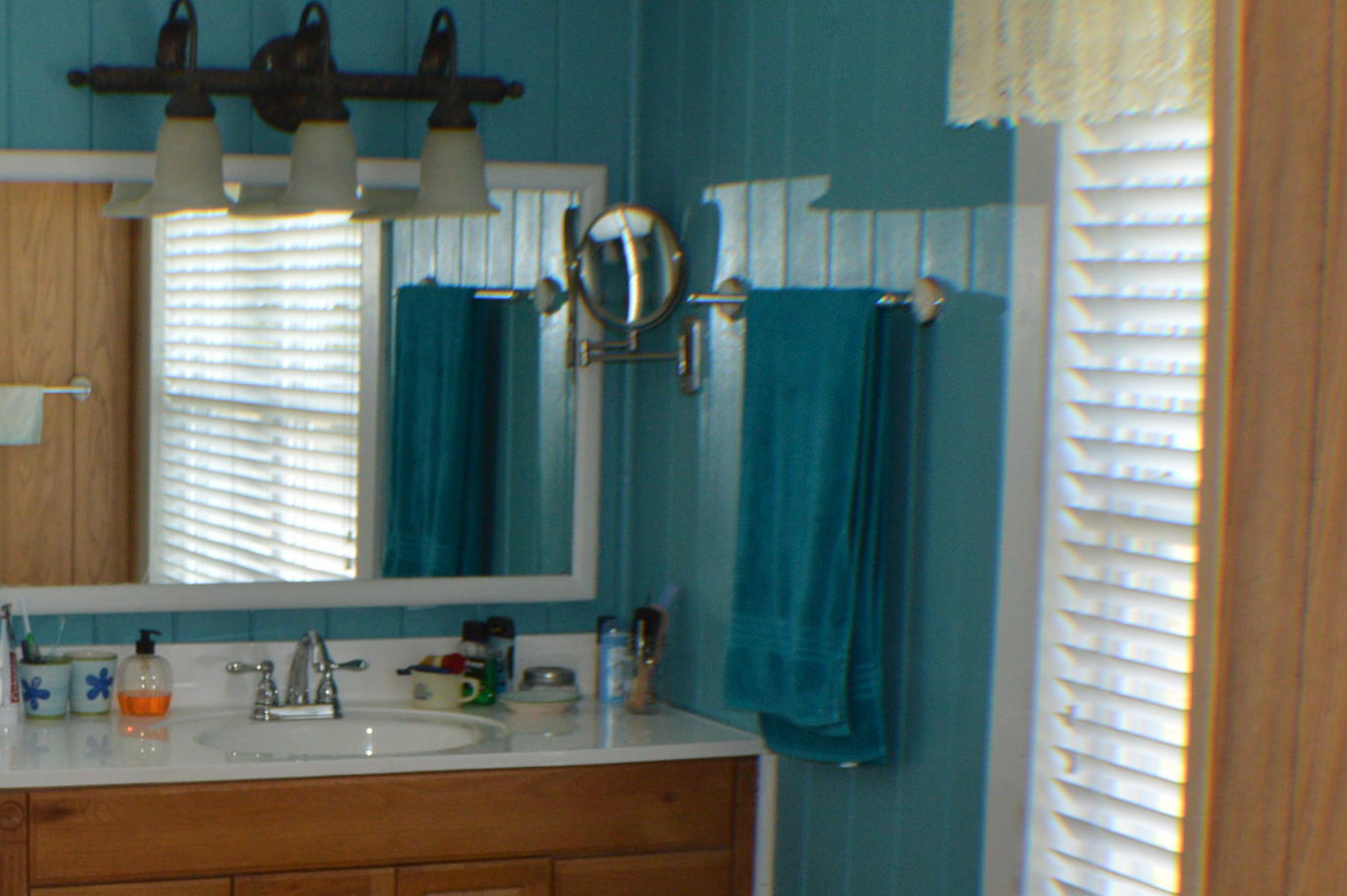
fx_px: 3477
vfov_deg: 14.6
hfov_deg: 21.7
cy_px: 771
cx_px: 279
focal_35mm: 93
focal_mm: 28
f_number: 4.5
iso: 560
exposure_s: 1/60
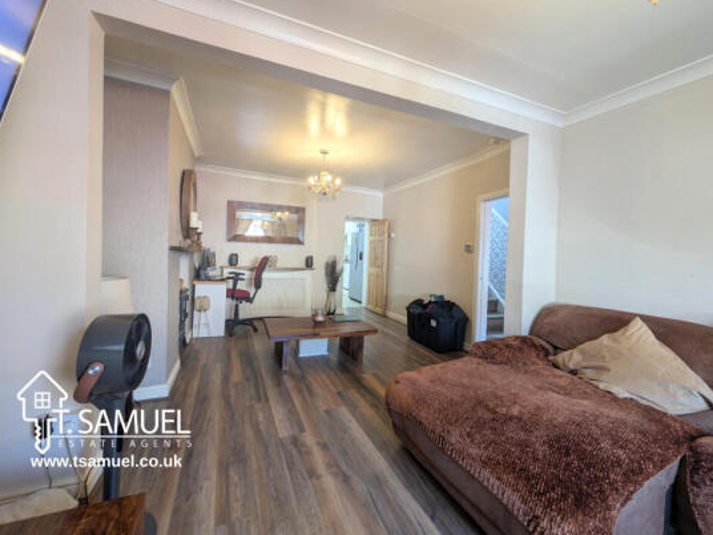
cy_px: 254
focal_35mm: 13
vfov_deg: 89.8
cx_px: 334
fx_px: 268
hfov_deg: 106.0
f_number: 1.95
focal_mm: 2.23
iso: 55
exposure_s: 1/20
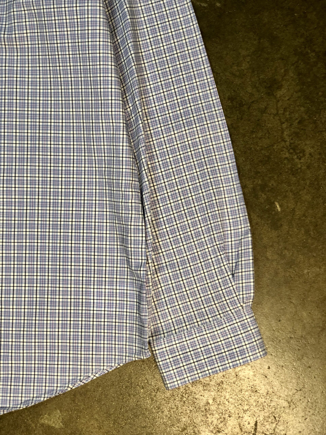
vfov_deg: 36.8
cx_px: 163
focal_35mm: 52
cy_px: 218
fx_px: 653
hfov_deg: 28.0
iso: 50
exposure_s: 1/50
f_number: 2.4
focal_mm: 6
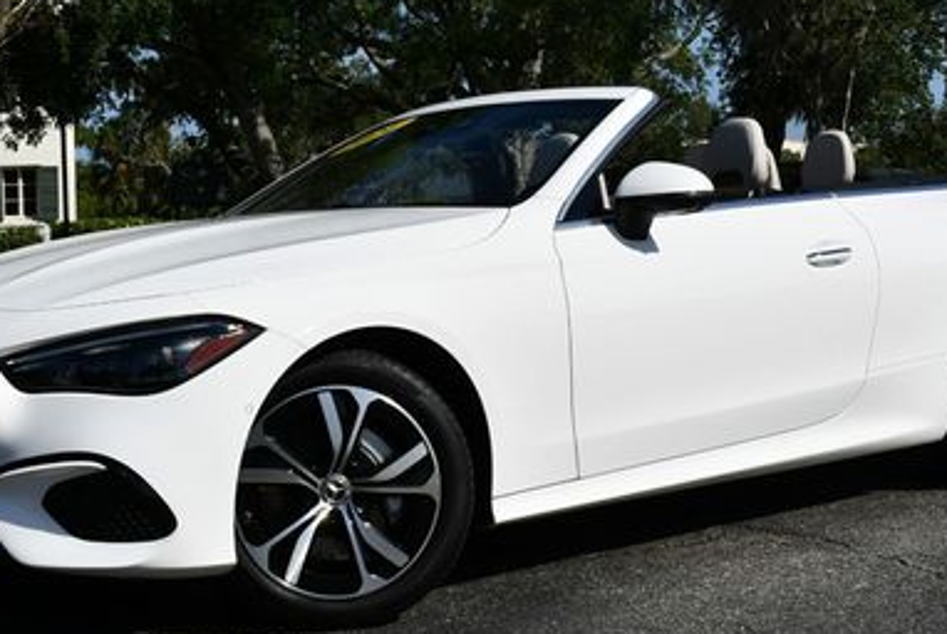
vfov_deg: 20.3
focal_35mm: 67
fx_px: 1765
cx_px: 407
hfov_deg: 30.0
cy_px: 203
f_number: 10
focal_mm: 20
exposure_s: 1/400
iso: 100
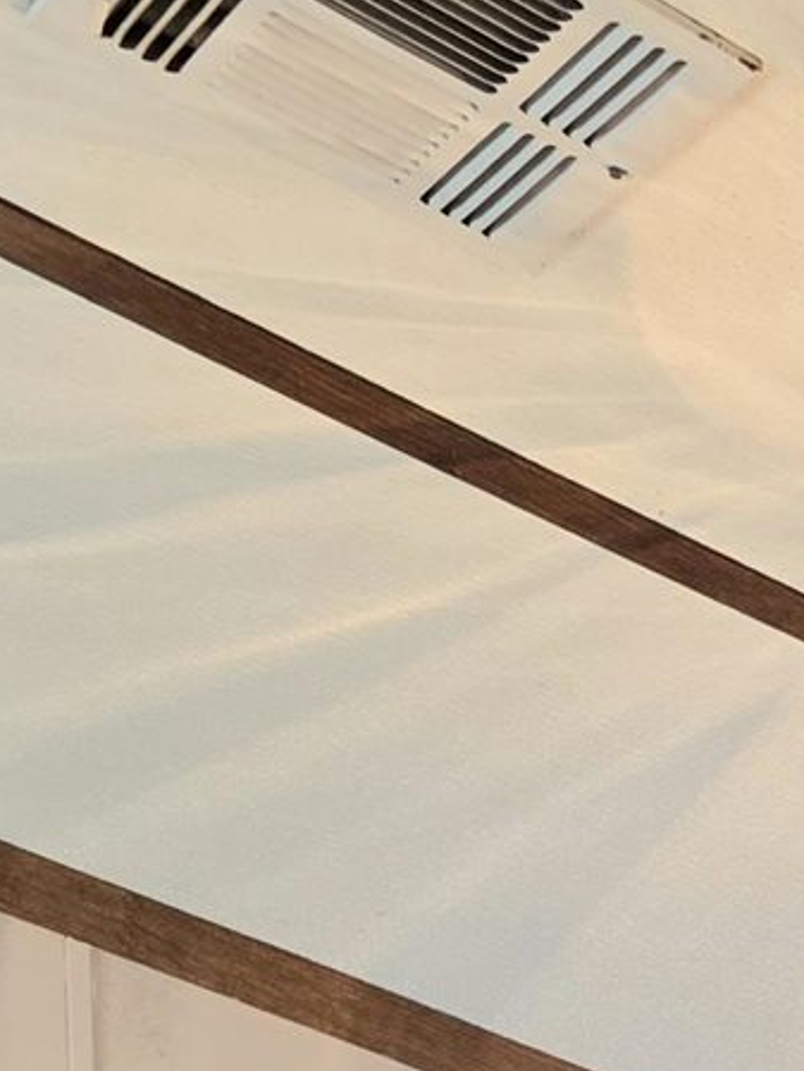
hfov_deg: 11.8
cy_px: 2431
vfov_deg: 13.2
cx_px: 1362
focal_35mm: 118
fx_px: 3653
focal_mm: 6.3
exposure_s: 1/120
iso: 160
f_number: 1.7
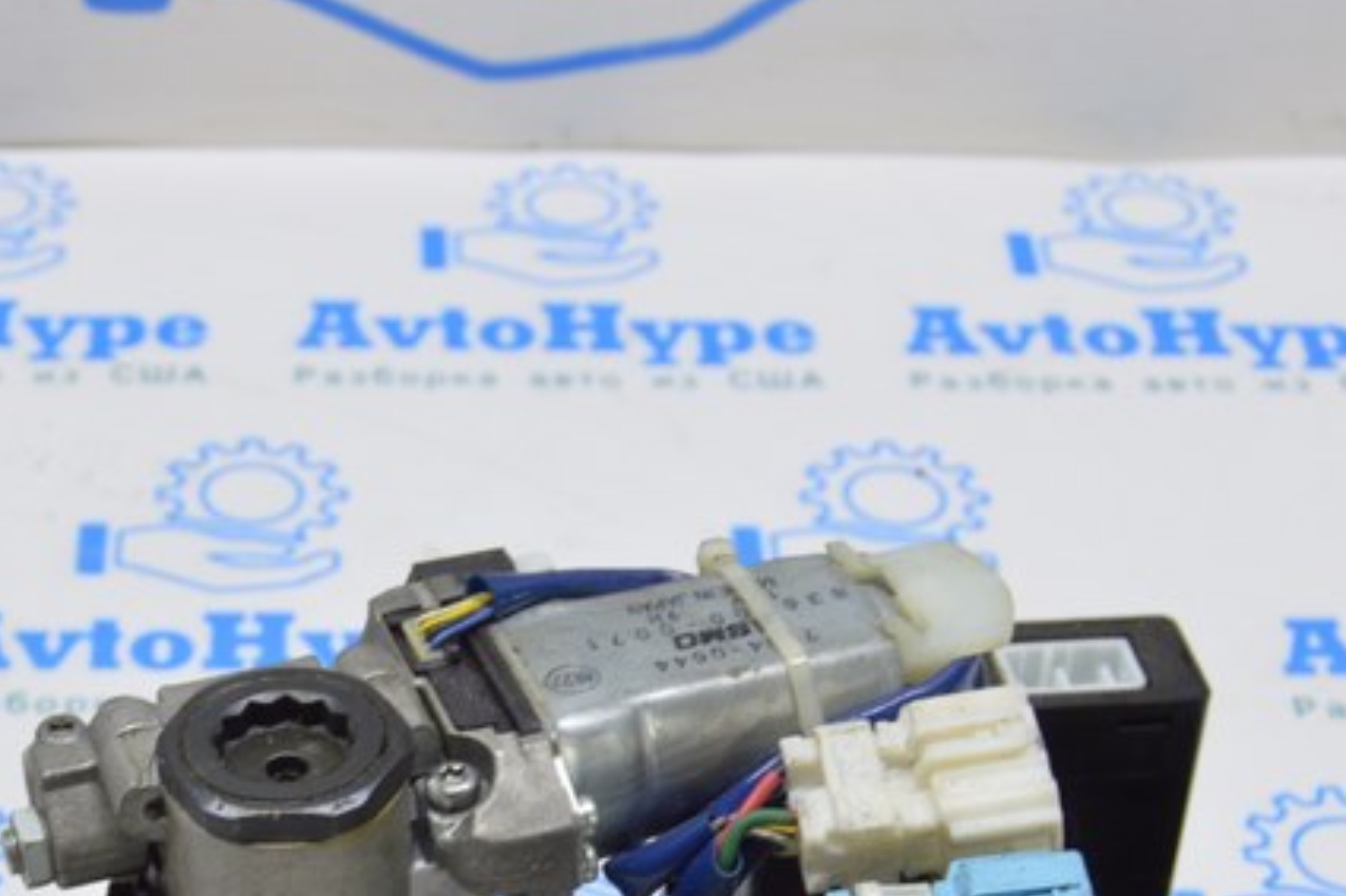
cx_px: 393
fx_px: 3513
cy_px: 1037
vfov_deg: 14.2
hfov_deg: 21.6
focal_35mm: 94
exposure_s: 1/20
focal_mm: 26
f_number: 5.6
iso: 400
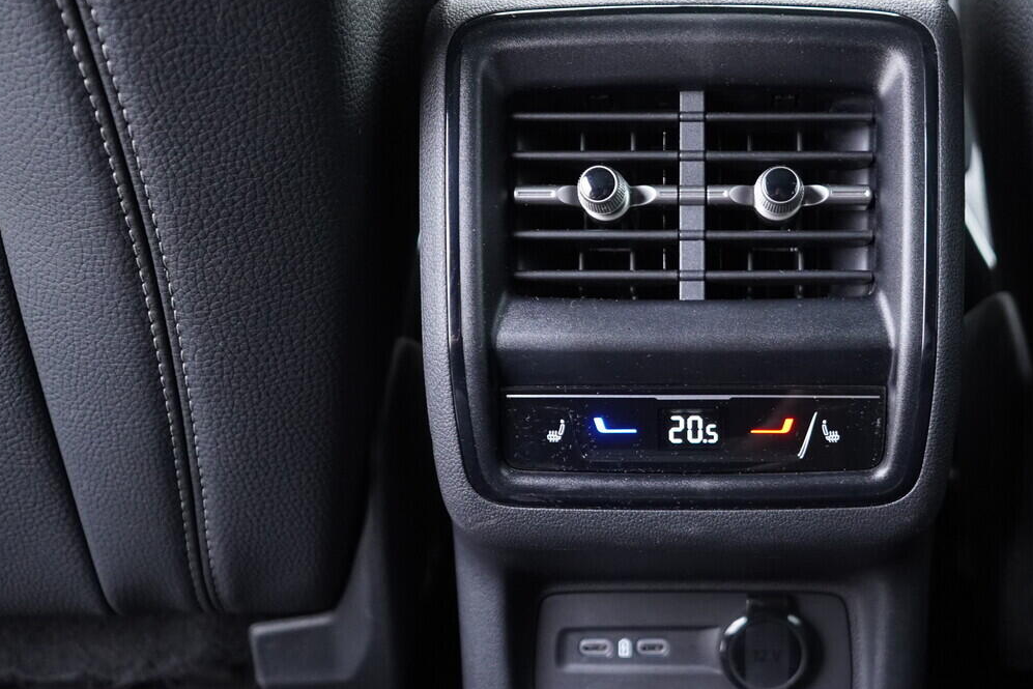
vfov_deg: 26.0
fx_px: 1492
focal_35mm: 52
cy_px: 318
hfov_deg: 37.8
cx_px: 680
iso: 1600
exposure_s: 1/40
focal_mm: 24
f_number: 2.8
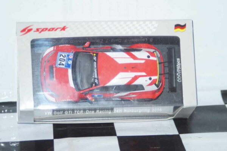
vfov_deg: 11.4
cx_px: 114
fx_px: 757
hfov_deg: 17.1
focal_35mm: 120
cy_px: 76
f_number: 5.6
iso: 800
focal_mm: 80
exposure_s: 1/80
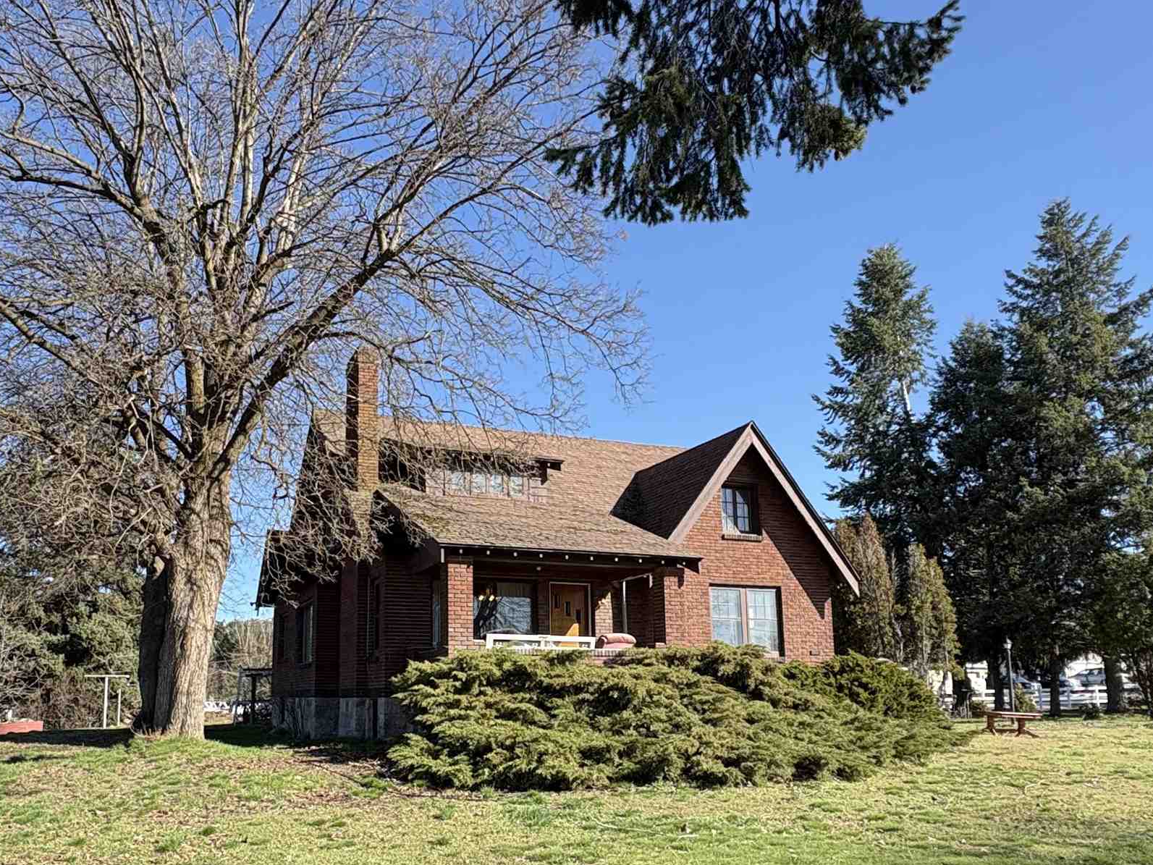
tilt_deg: +8.6
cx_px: 481
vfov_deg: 50.6
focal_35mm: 27
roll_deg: -0.4
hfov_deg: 64.9
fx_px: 899
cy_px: 567
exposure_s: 1/734
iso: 40
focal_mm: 2.22
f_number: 2.2
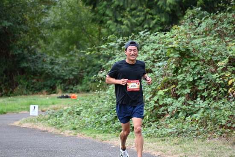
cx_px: 118
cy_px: 78
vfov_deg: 6.9
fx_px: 1306
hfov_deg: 10.3
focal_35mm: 200
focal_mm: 200
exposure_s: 1/250
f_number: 6.3
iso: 900
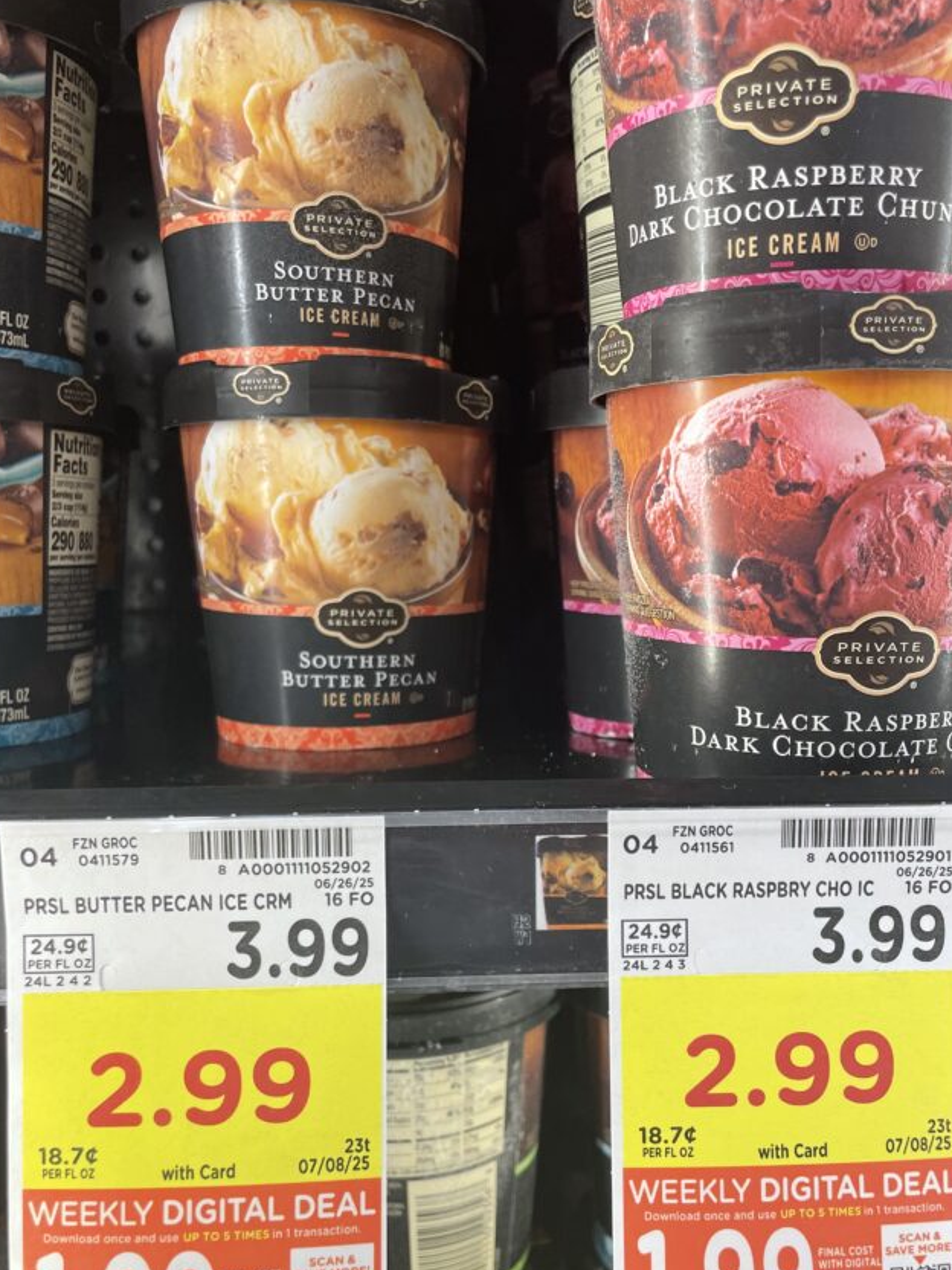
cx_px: 569
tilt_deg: -8.2
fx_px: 1173
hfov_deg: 43.9
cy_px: 691
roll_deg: +0.8
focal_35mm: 32
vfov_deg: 56.7
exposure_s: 1/60
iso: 64
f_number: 1.6
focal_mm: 4.2
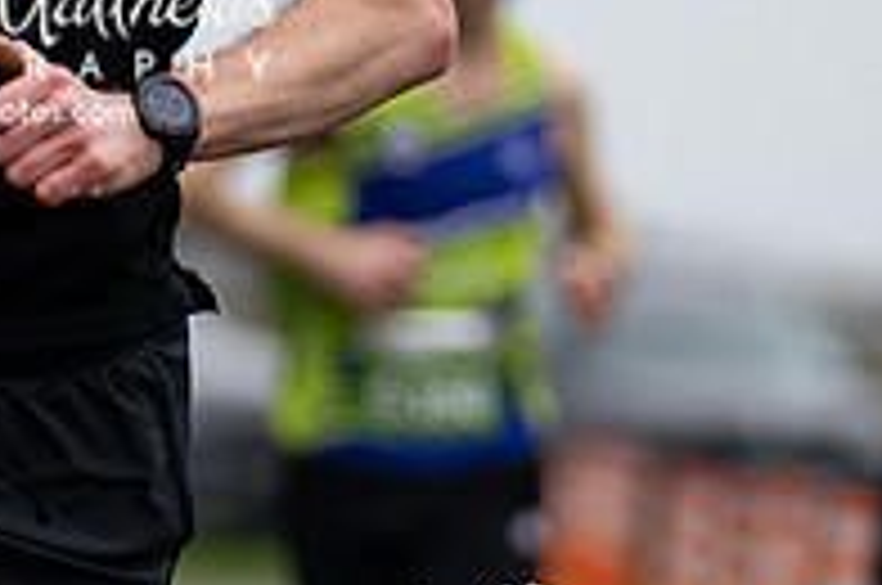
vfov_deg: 1.6
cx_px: -27
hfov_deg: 2.4
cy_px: -76
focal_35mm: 866
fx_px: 21182
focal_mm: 195
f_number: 2.8
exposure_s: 1/1600
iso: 280
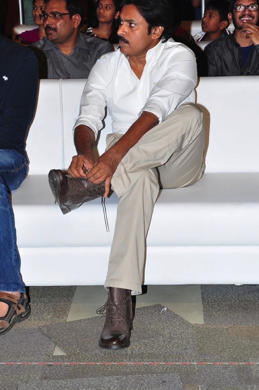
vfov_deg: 21.7
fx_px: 1017
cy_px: 188
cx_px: 138
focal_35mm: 94
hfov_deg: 14.5
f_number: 8
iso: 500
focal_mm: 58
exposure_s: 1/125
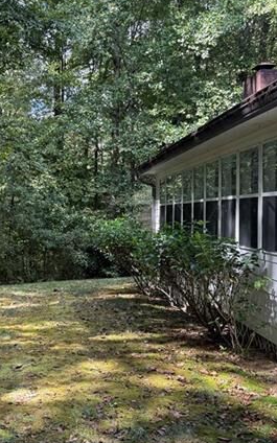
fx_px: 580
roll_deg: -1.7
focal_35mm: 48
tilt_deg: +0.3
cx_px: -52
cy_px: 216
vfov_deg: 41.8
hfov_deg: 24.4
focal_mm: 6.76
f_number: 1.78
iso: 100
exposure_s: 1/325
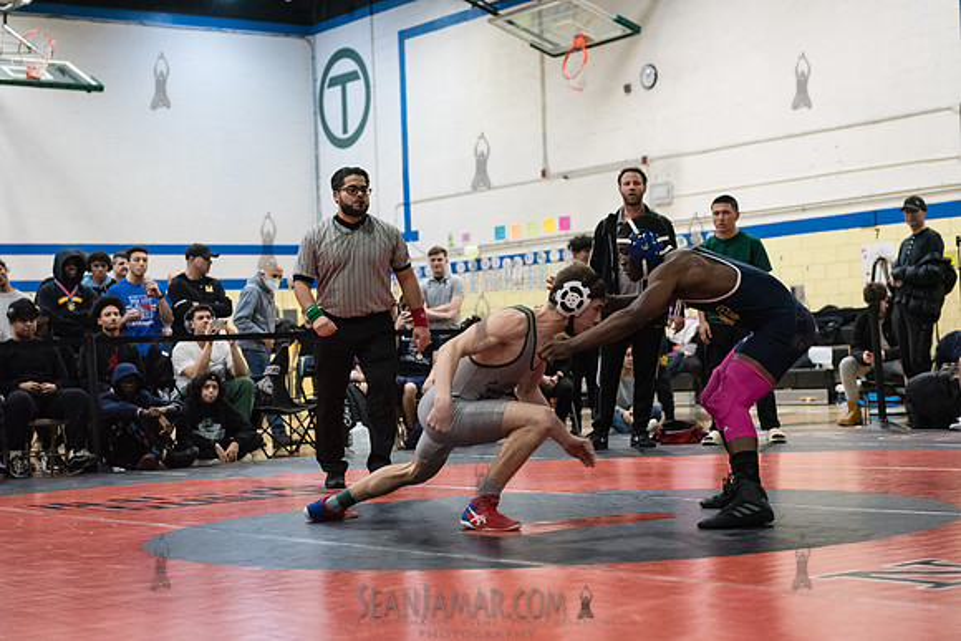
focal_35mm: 70
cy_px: 320
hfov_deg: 28.8
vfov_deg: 19.5
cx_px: 480
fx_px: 1869
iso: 8000
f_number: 3.2
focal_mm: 70
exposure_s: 1/500
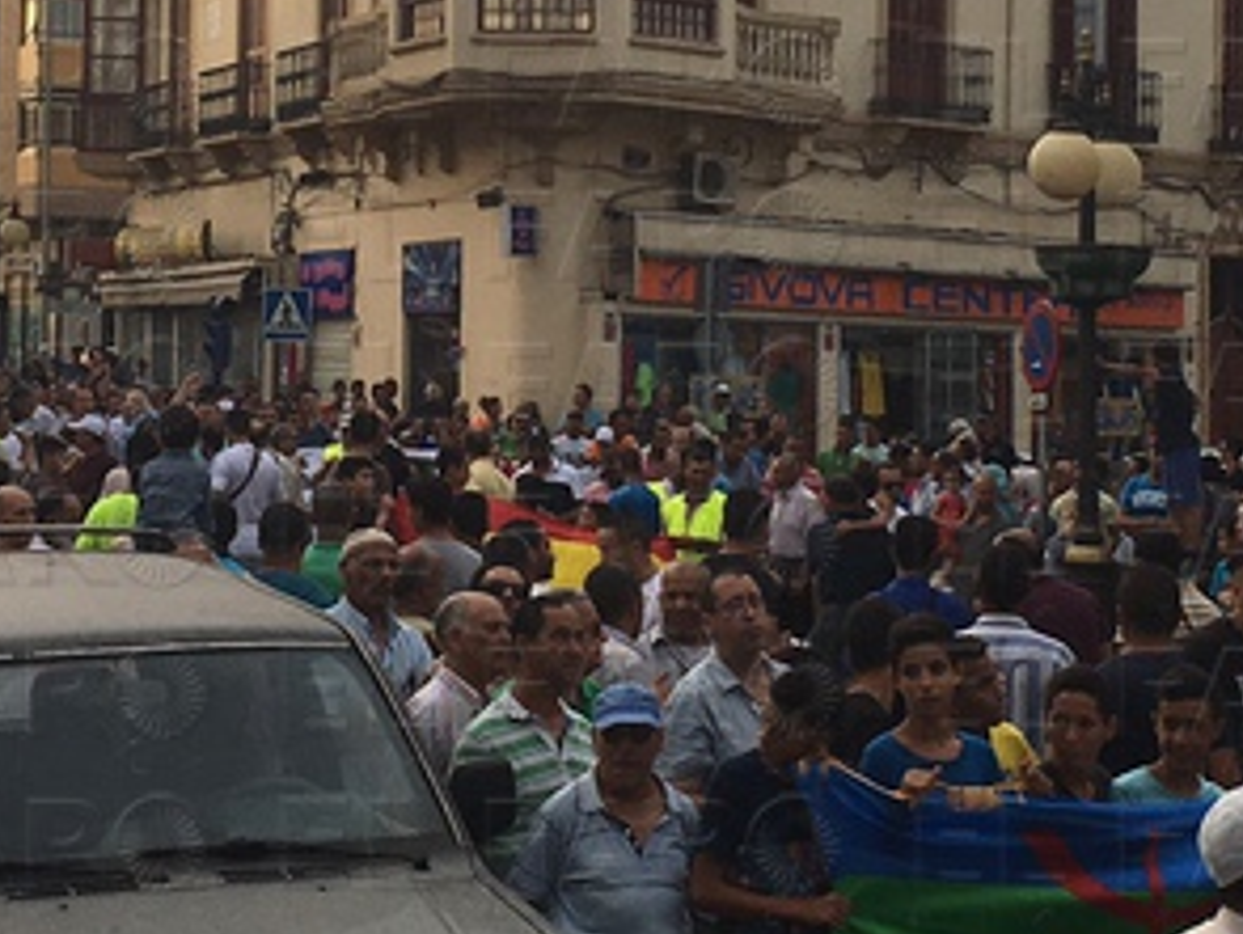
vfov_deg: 14.6
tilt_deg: +2.9
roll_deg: -1.3
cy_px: 266
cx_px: 507
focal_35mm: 101
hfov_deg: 19.4
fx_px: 3630
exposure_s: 1/712
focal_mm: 4.15
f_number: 2.2
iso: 25
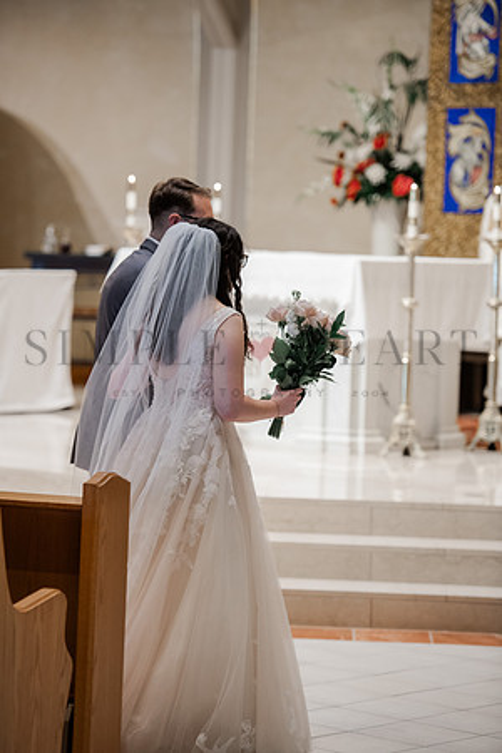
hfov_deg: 10.5
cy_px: 376
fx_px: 2719
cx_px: 251
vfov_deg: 15.8
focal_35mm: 130
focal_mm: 130
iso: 1000
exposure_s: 1/160
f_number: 3.2
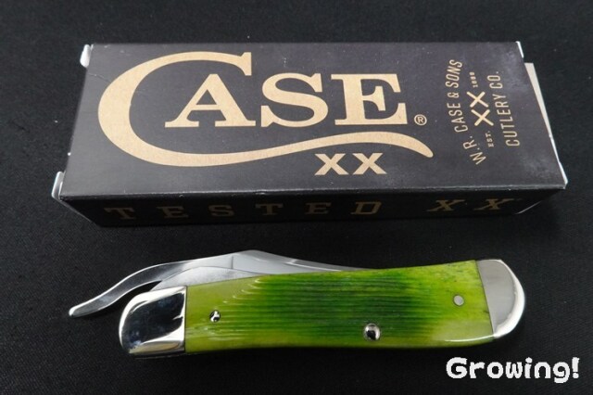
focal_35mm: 24
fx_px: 395
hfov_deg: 73.8
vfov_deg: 53.1
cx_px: 296
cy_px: 198
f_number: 10
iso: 2000
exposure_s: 1/30
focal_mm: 9
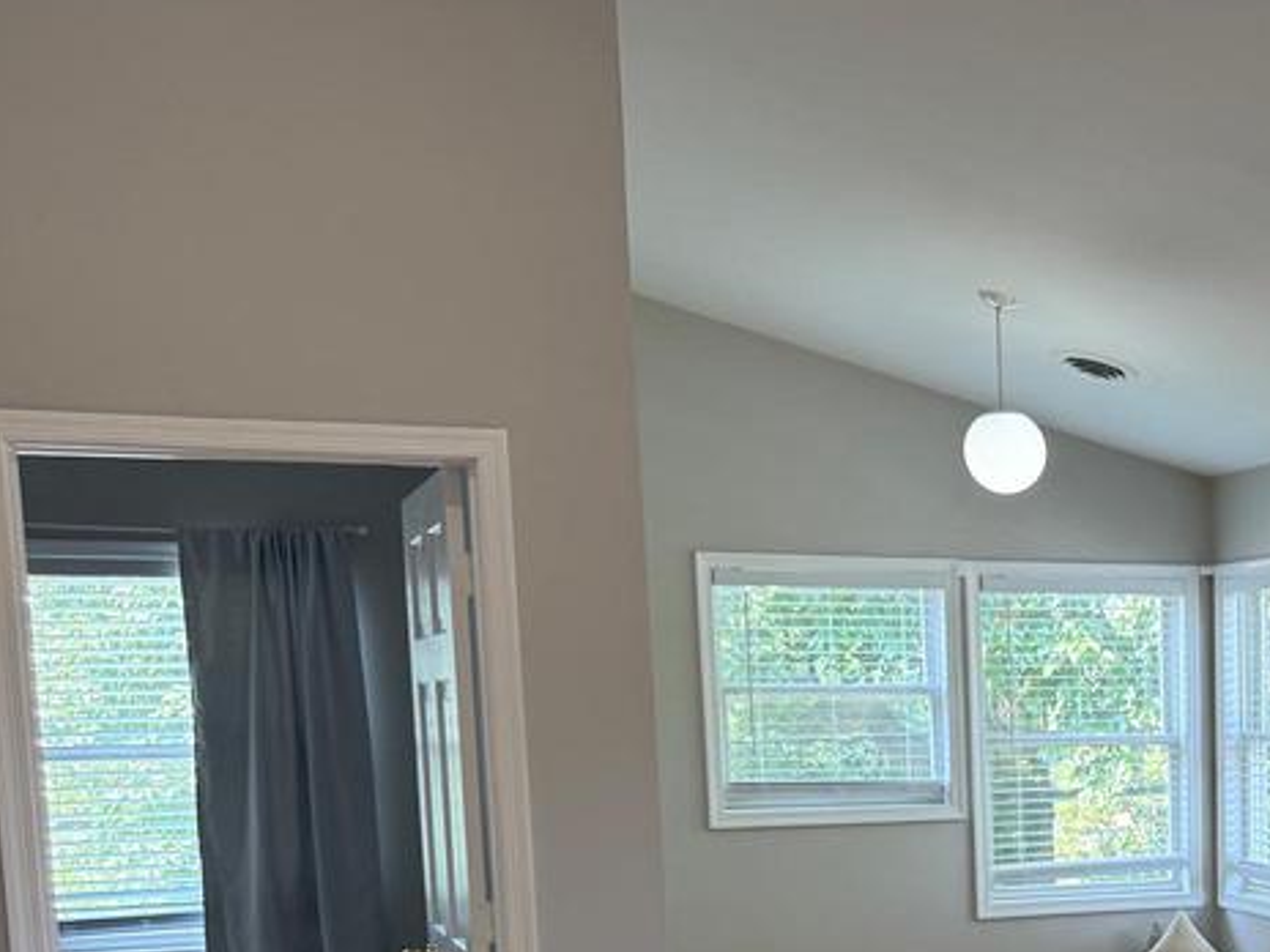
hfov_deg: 33.3
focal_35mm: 53
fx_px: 1944
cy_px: 936
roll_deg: +0.6
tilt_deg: -7.0
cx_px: 1256
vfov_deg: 26.2
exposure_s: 1/120
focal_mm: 6.76
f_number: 1.78
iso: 125
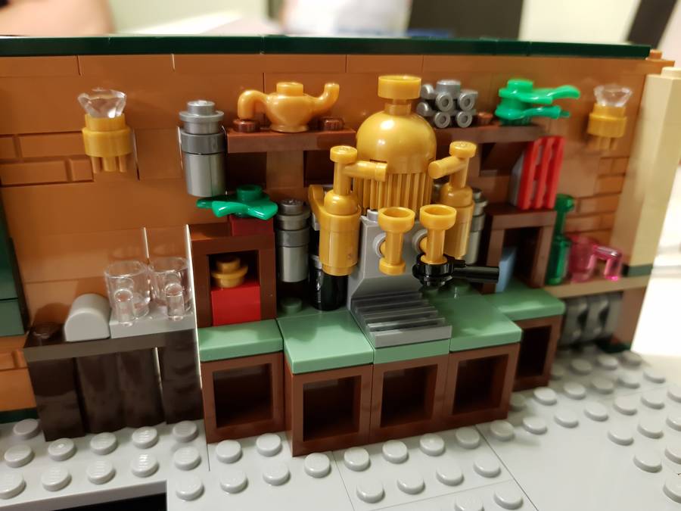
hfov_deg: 67.3
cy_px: 256
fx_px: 511
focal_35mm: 26
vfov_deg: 53.1
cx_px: 340
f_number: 1.7
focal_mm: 4.2
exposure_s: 1/10
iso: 250
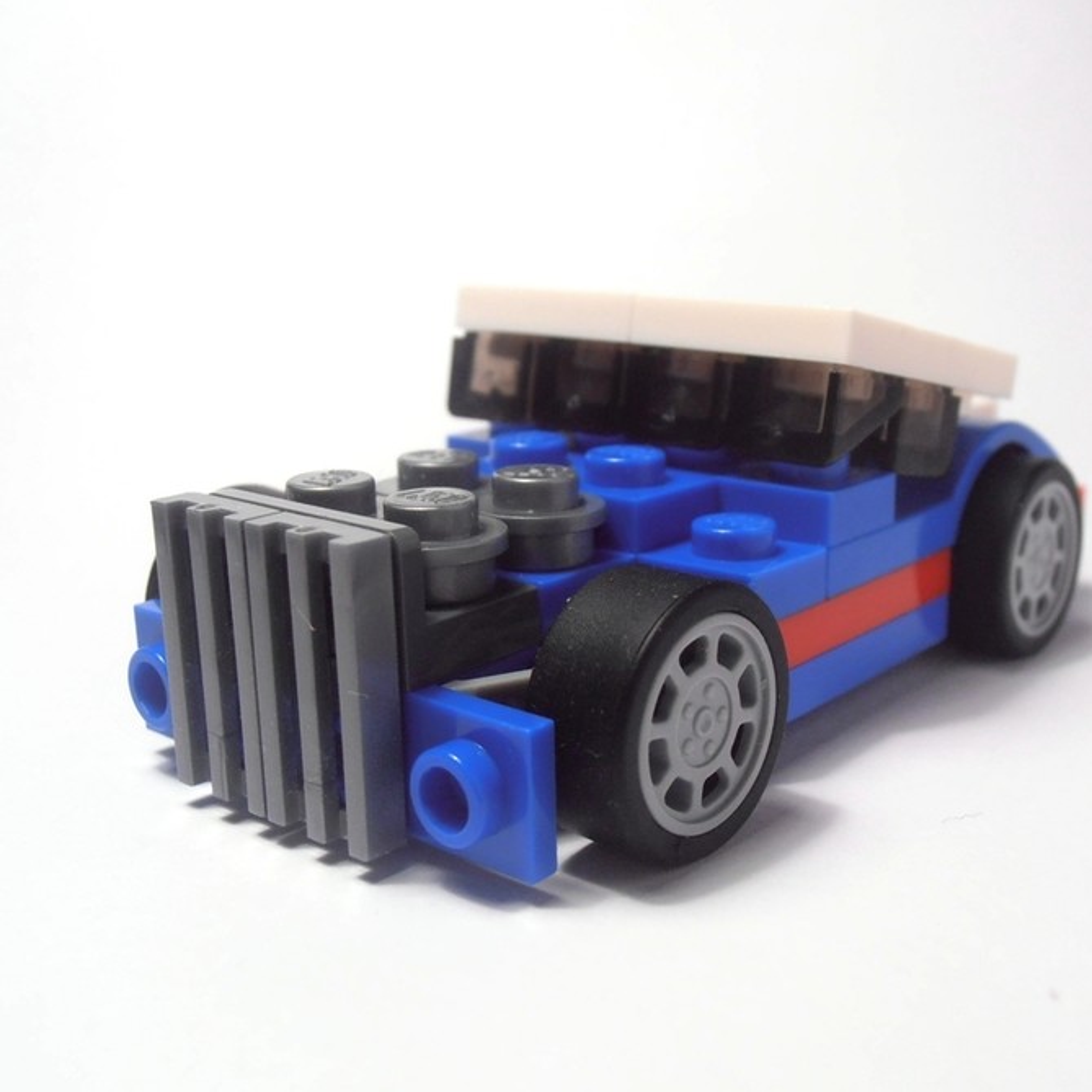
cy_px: 549
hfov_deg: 38.2
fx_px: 1570
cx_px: 643
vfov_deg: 38.3
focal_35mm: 44
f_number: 3.9
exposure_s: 1/60
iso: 80
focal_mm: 6.61
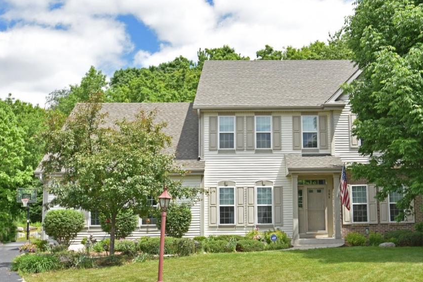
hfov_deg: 45.2
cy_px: 167
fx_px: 502
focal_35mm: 43
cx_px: 276
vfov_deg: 31.4
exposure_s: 1/500
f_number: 8
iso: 280
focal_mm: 21
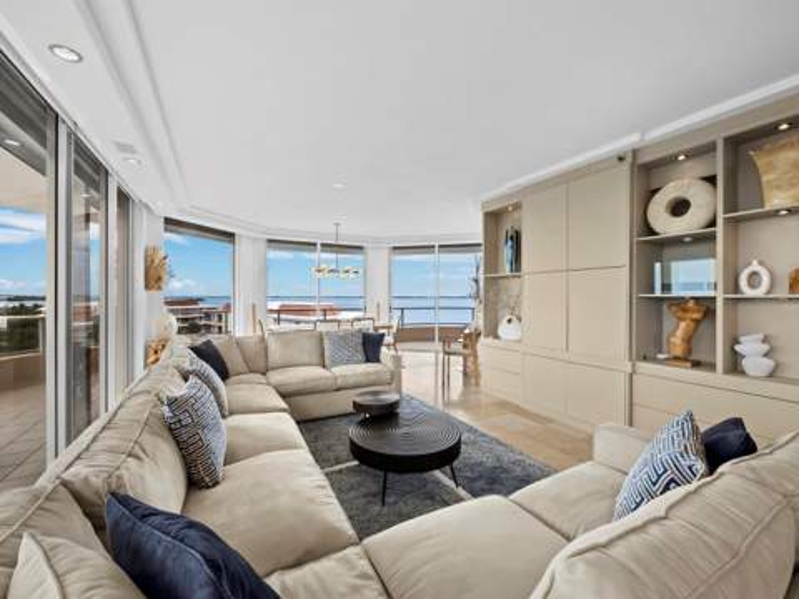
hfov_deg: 102.1
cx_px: 400
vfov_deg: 85.7
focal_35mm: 14
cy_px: 300
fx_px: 323
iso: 400
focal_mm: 7
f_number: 11
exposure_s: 1/15
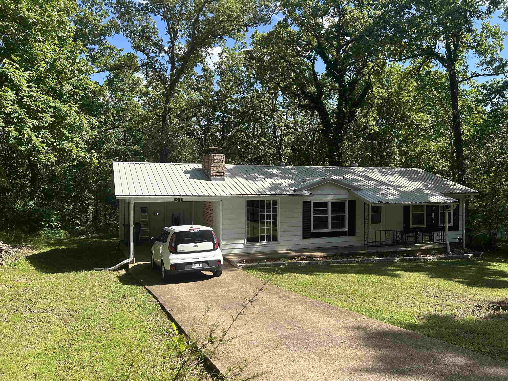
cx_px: 254
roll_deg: +0.0
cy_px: 190
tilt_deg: -1.7
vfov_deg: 53.1
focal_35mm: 26
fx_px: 382
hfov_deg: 67.3
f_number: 1.5
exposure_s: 1/1838
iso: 50
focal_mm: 5.7
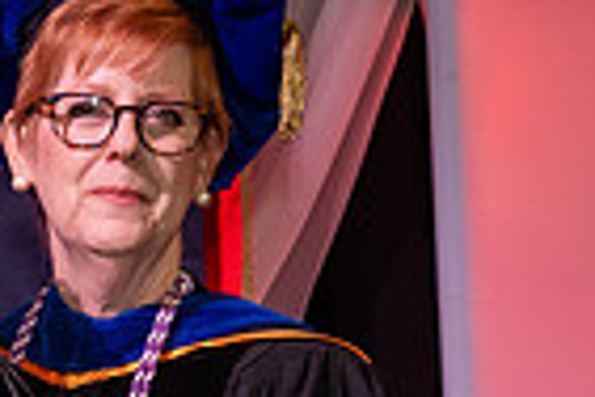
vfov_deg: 4.9
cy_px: 463
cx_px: -571
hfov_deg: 7.2
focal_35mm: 278
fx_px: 4594
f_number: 5.6
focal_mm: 55
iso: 1250
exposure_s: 1/160
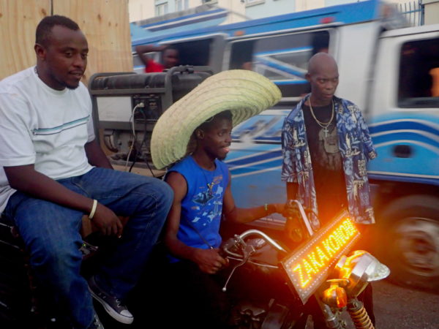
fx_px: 380
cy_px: 164
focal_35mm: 30
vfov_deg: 46.8
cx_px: 220
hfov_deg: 60.0
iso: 640
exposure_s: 1/30
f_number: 2.3
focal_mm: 5.5
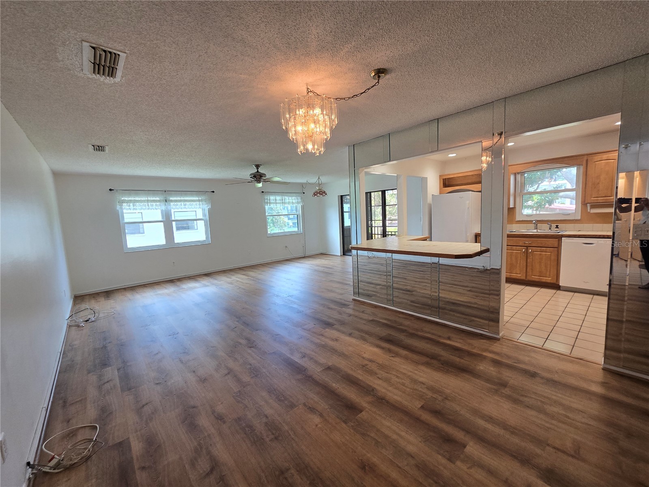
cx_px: 324
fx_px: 244
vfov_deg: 89.9
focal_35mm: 13
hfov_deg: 106.2
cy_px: 244
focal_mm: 2.2
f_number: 2.2
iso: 80
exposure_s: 1/60
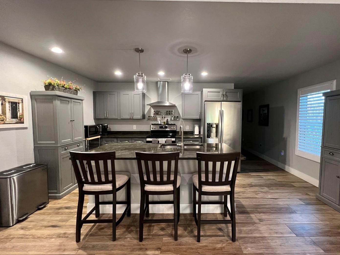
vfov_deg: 81.7
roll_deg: -1.2
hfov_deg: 97.8
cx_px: 188
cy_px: 127
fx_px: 147
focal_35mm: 15
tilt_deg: -4.1
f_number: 1.8
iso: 500
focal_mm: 1.57
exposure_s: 1/60
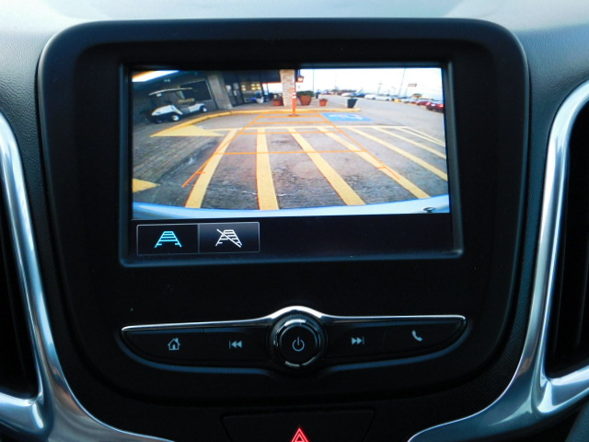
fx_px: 613
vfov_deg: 39.7
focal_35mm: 36
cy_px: 221
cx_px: 294
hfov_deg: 51.4
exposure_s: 1/30
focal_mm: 6.3
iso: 180
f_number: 3.5
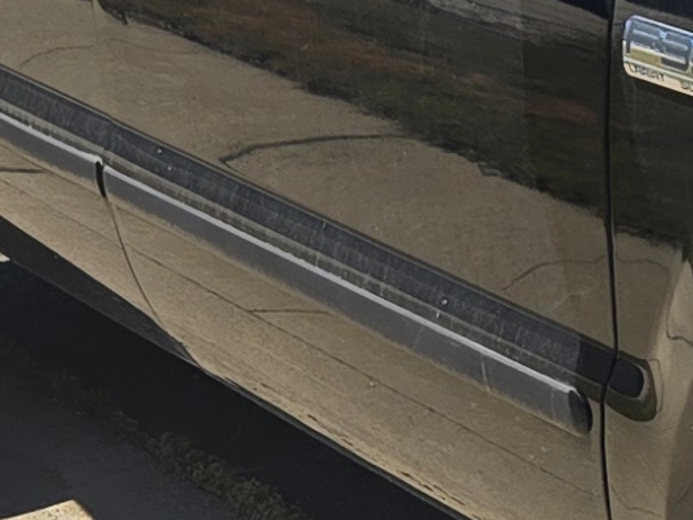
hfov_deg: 10.7
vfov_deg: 8.5
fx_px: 3484
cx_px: 1231
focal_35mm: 174
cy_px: 423
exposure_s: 1/1614
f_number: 1.8
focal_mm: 5.4
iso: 25
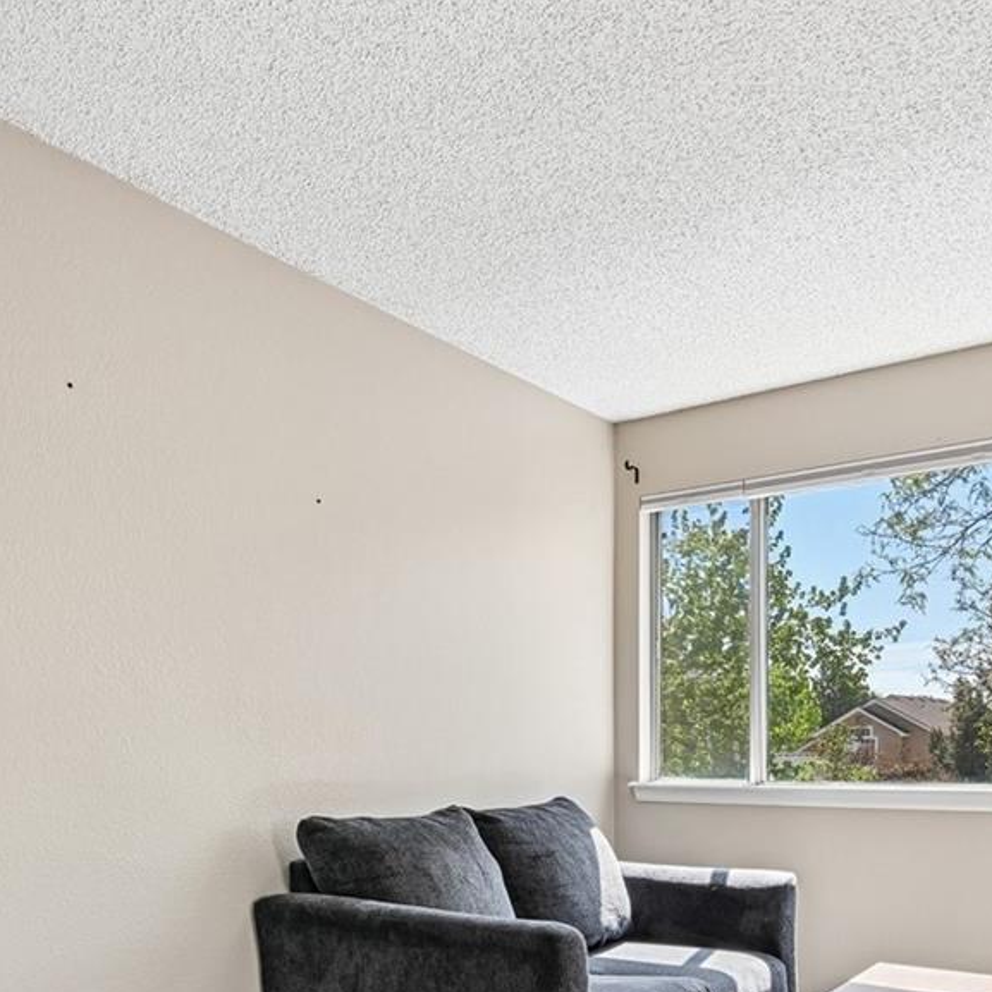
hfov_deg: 49.3
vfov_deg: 48.0
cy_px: 734
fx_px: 1070
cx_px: 380
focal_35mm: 33
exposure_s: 1/15
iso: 180
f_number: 11
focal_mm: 14
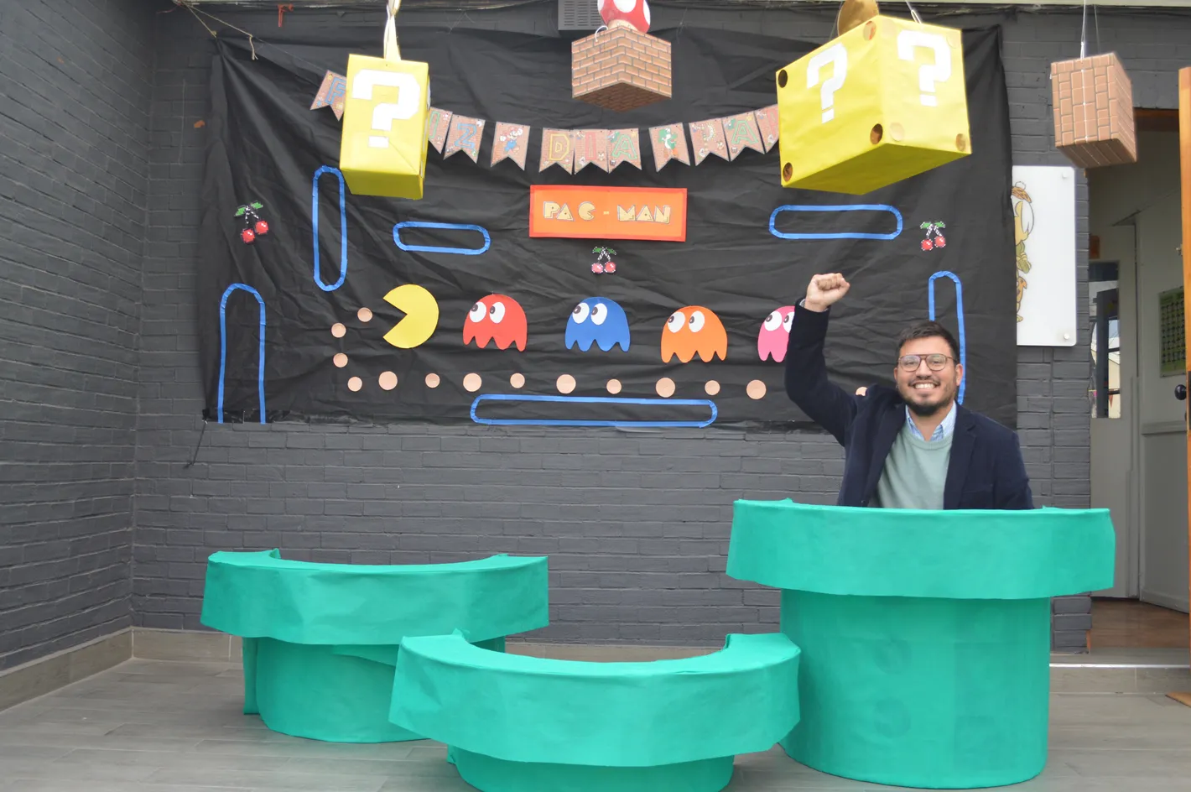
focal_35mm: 36
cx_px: 596
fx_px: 1190
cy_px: 396
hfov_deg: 53.2
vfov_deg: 36.8
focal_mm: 24
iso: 400
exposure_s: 1/100
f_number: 5
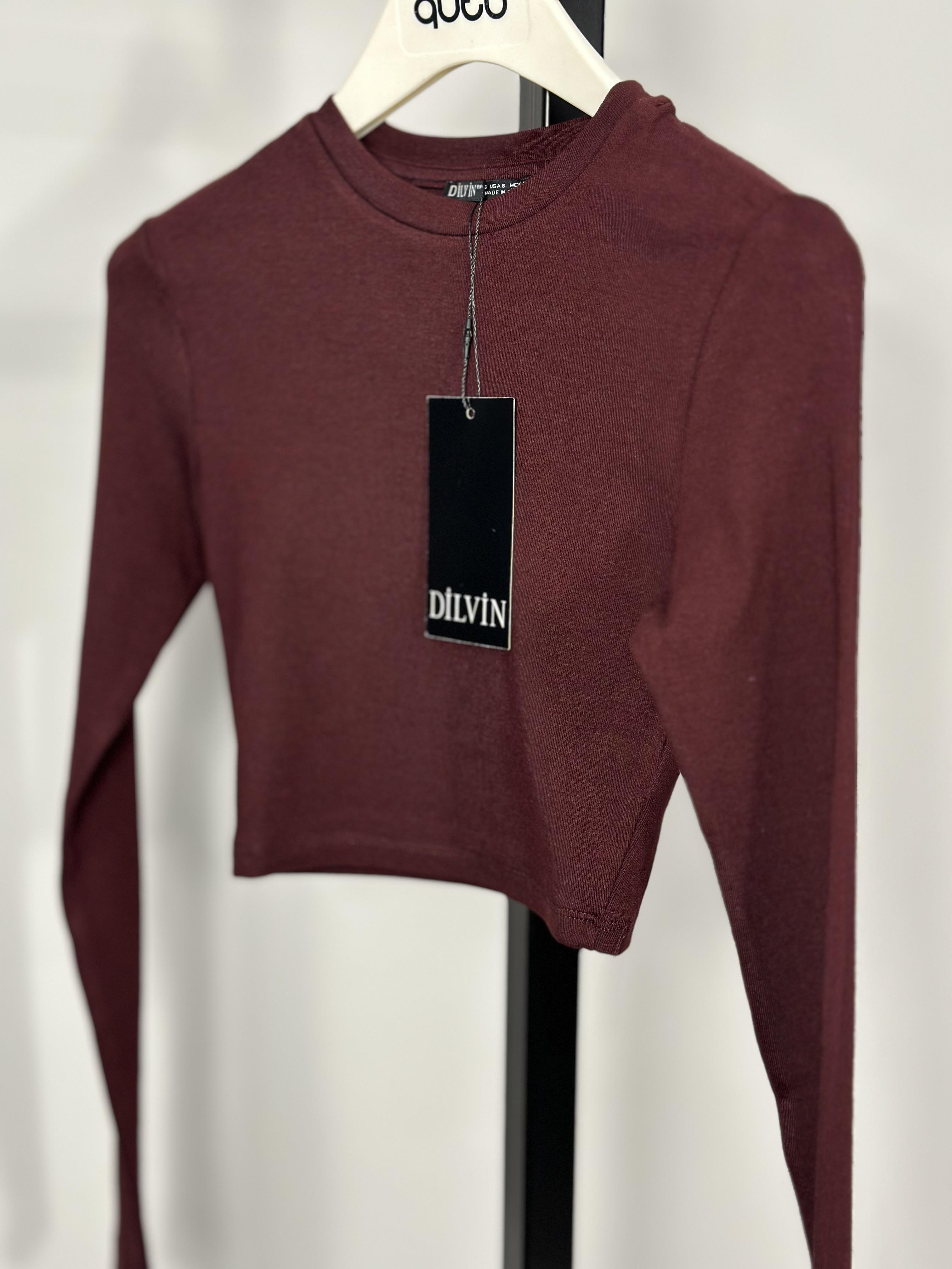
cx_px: 476
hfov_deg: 30.3
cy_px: 634
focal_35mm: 48
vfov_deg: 39.7
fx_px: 1760
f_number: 1.78
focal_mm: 6.86
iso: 160
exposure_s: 1/50
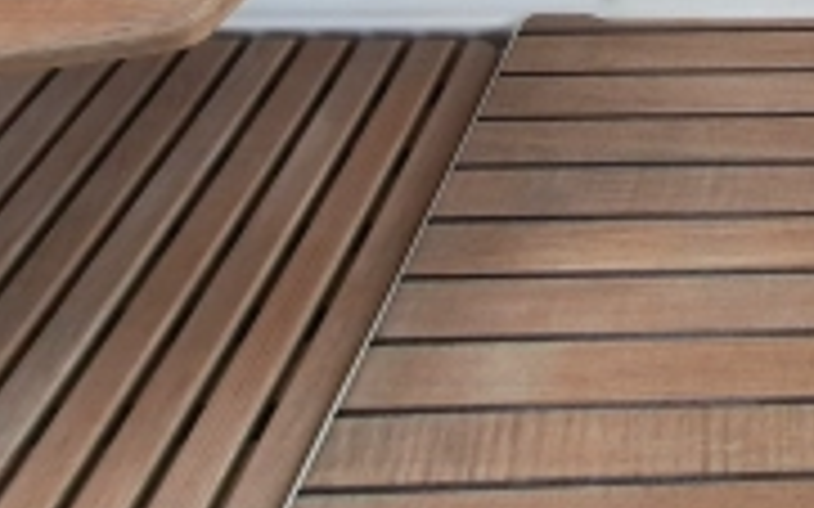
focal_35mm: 42
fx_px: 931
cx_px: 1084
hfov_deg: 33.2
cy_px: -357
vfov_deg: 21.9
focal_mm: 1.74
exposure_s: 1/668
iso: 40
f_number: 2.2
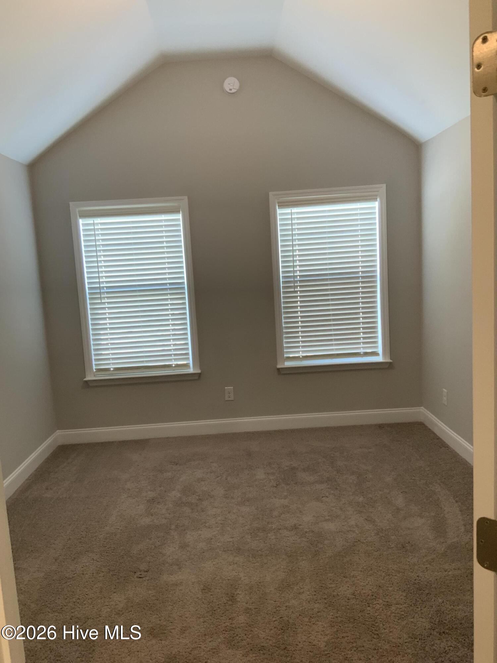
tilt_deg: -7.9
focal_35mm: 29
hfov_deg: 48.2
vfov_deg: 61.7
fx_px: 555
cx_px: 248
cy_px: 332
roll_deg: +3.4
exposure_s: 1/60
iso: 80
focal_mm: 3
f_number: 1.8
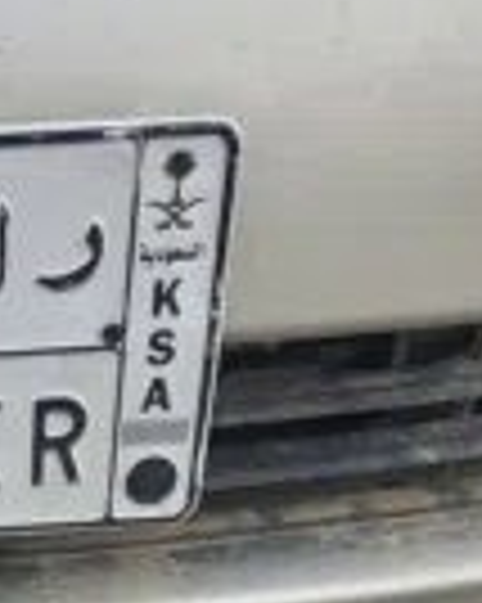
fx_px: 1196
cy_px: 720
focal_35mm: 67
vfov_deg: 25.5
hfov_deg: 20.6
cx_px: -158
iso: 40
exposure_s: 1/359
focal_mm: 6.3
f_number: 1.7
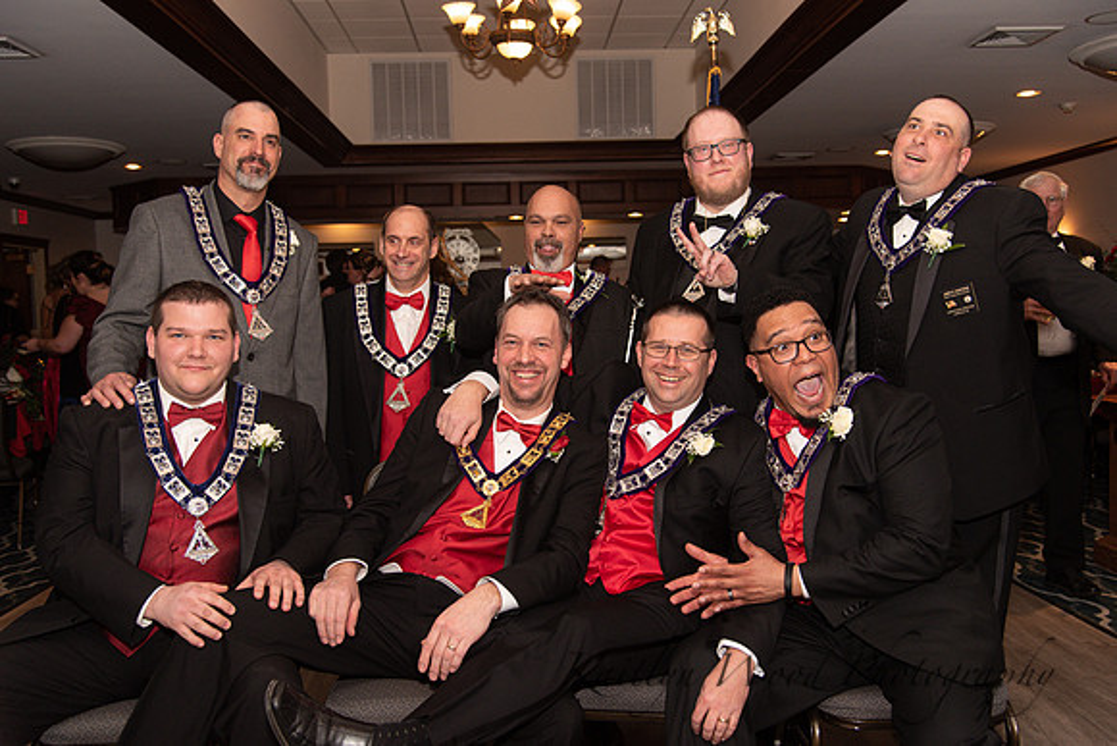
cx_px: 558
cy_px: 373
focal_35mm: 34
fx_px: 1055
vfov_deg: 38.9
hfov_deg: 55.8
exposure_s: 1/200
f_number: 4
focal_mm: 34
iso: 800
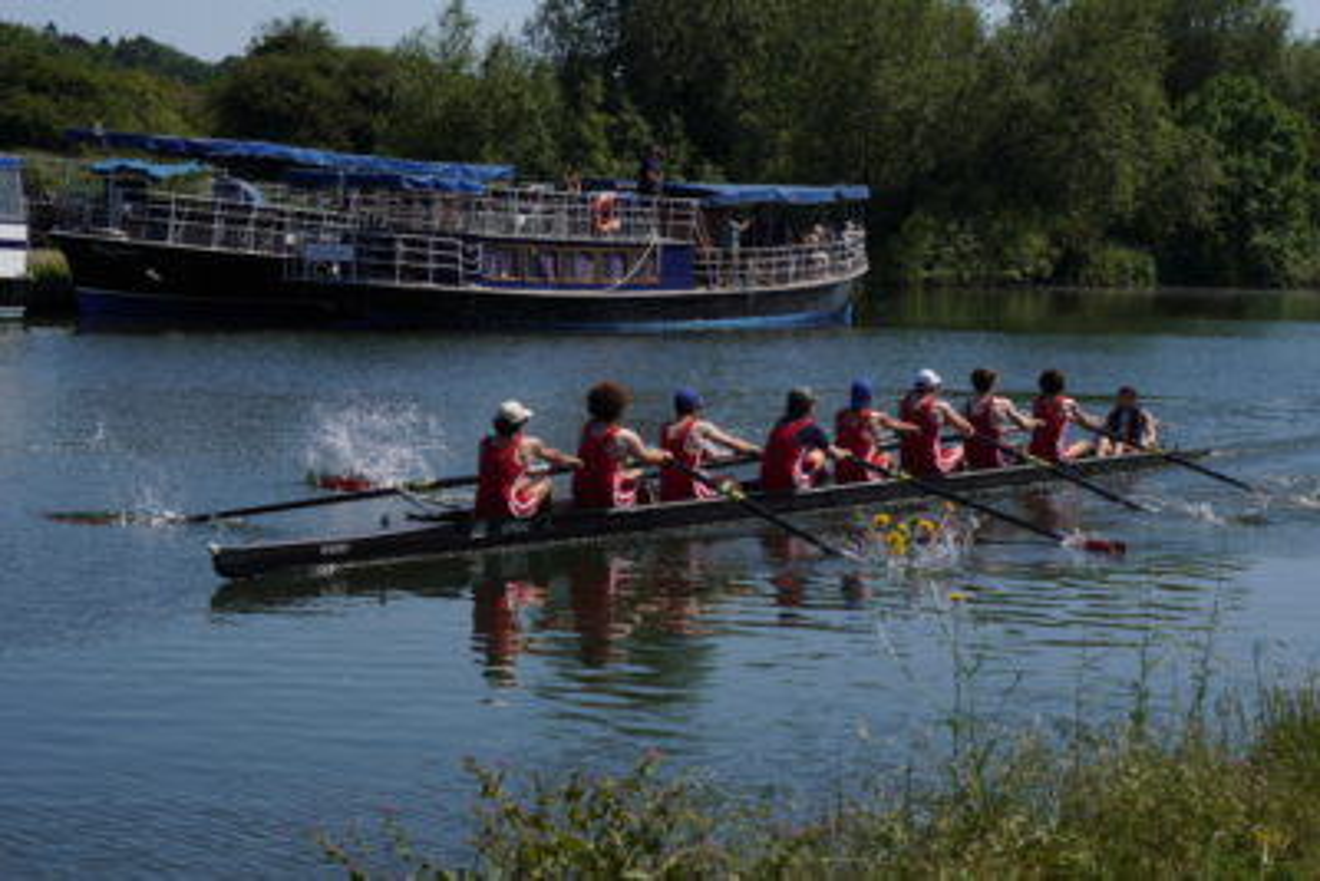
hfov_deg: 24.6
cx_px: 660
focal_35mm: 82
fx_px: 3026
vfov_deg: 16.6
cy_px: 440
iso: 100
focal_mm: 55
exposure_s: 1/200
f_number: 13
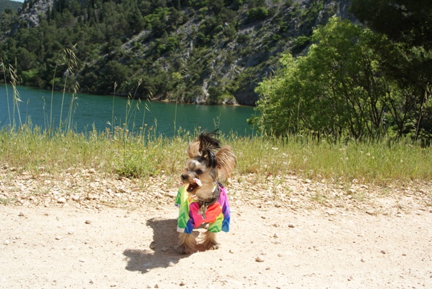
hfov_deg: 53.1
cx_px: 216
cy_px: 144
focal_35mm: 36
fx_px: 432
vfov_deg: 36.9
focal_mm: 24
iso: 100
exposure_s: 1/160
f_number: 9
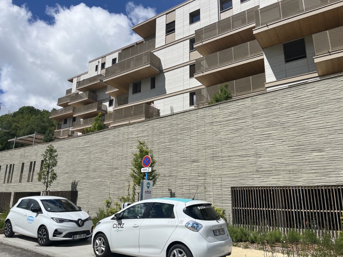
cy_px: 128
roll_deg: -0.5
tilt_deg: +15.9
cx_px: 172
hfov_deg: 67.3
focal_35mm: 26
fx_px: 258
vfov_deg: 53.1
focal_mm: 5.1
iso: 50
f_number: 1.6
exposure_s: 1/8403
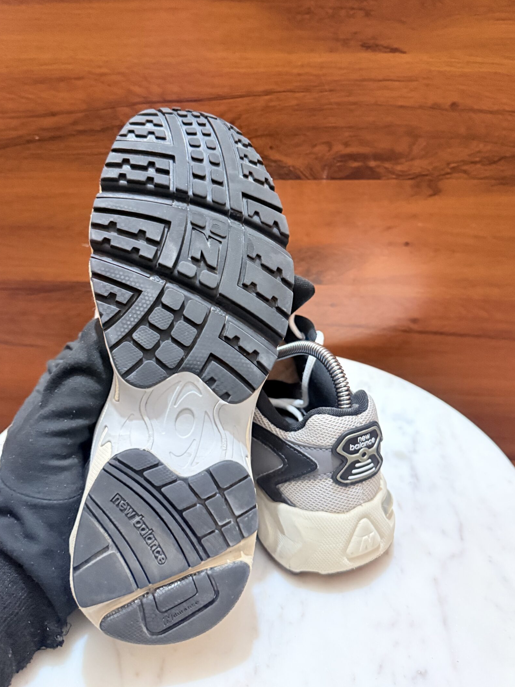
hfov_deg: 48.2
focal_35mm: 29
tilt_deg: -26.2
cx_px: 266
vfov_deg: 61.5
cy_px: 305
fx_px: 575
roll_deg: -0.2
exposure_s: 1/33
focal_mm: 6.76
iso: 800
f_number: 1.78
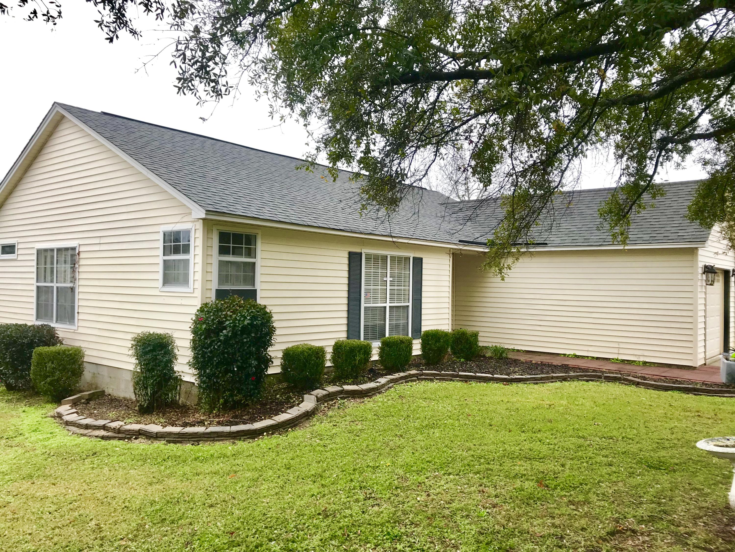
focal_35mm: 28
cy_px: 276
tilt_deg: +1.1
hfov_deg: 63.4
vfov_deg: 49.7
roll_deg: +0.0
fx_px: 595
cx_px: 368
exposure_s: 1/120
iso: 25
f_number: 1.8
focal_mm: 3.99
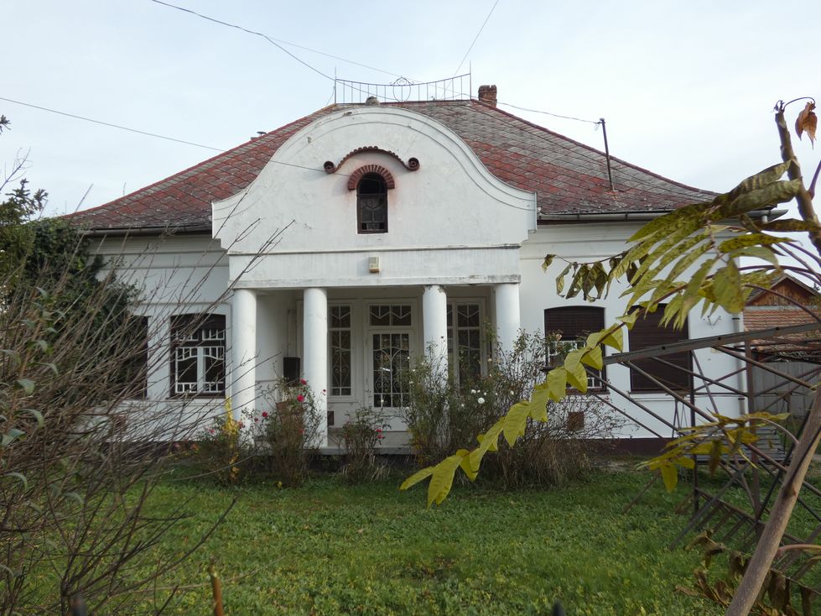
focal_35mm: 31
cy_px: 308
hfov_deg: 58.4
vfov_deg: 45.4
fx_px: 735
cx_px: 410
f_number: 3.3
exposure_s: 1/400
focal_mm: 5.5
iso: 80
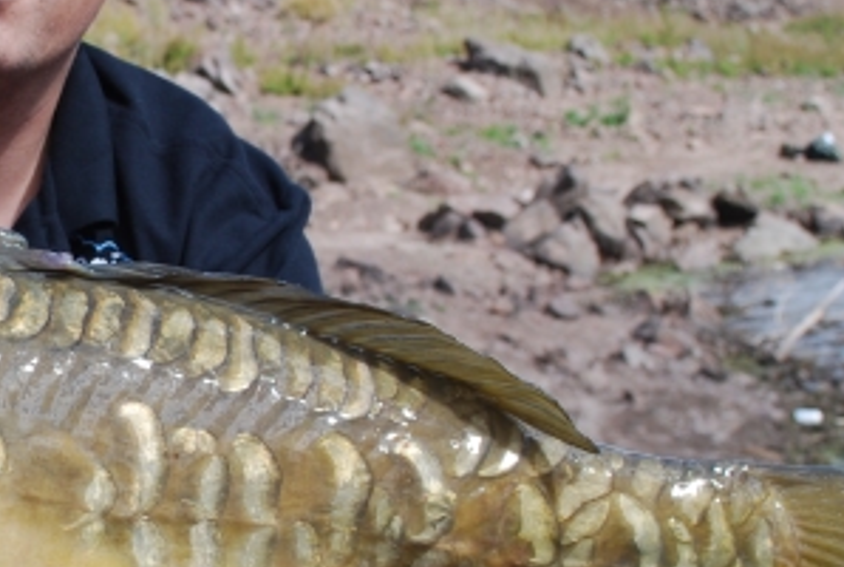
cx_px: 0
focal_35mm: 94
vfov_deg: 14.6
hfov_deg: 20.9
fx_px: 2208
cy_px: 370
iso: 100
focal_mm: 22
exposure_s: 1/200
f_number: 7.1
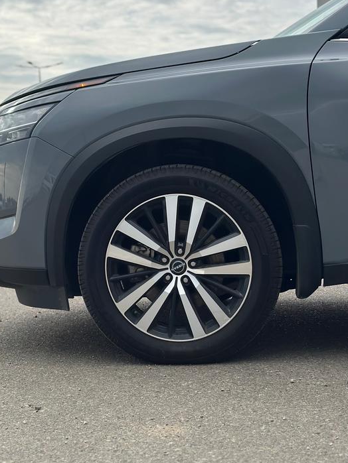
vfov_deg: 29.2
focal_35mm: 66
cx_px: 138
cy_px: 167
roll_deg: +1.5
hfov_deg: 22.2
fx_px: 884
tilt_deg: +1.0
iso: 100
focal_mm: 6.86
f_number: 1.78
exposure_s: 1/6211
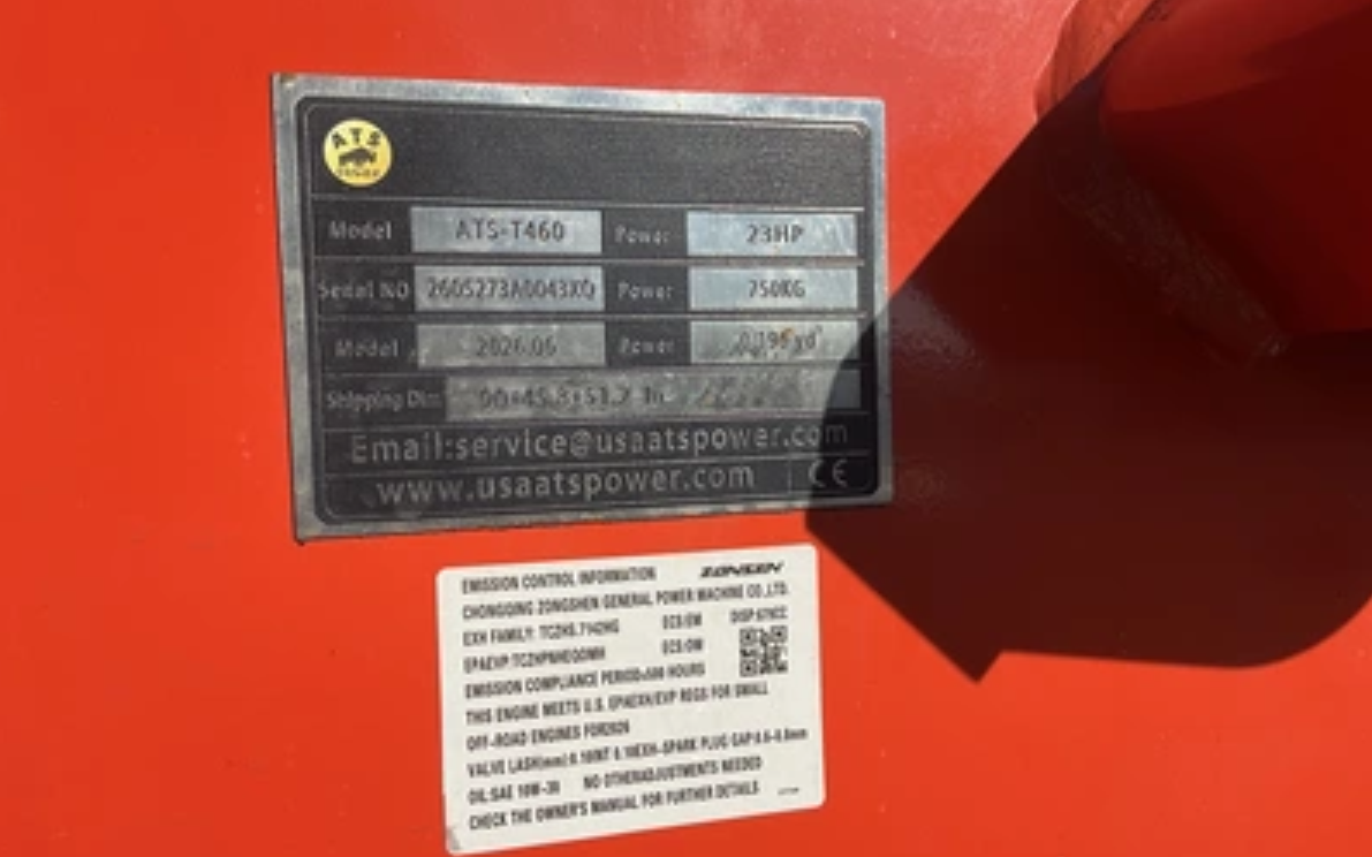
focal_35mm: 31
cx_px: 684
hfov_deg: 61.2
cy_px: 460
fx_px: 1159
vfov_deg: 40.6
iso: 25
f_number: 1.8
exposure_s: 1/1786
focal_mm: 3
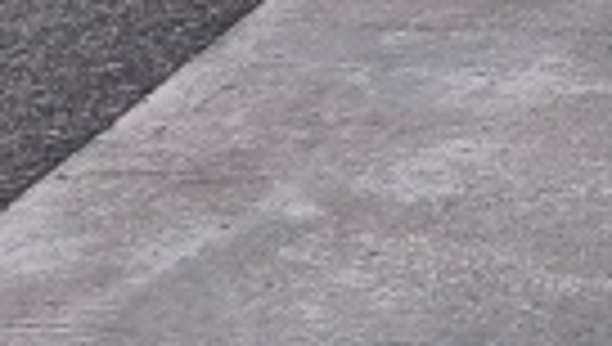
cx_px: 1436
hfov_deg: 10.1
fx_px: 3039
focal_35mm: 187
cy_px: -811
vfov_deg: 5.9
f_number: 1.5
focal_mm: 4.94
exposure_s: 1/50
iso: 250
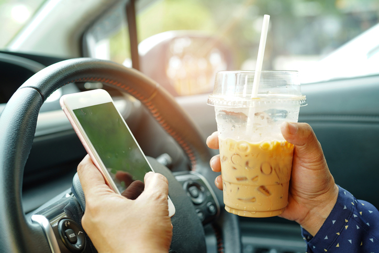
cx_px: 190
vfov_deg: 27.0
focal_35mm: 50
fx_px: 526
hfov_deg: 39.6
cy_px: 126
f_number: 2.8
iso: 125
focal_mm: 50
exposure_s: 1/15
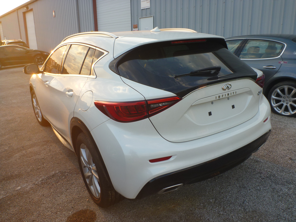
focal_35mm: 28
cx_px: 148
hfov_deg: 63.4
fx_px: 239
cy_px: 111
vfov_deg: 49.7
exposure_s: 1/125
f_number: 3.3
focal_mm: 4.9
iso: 100
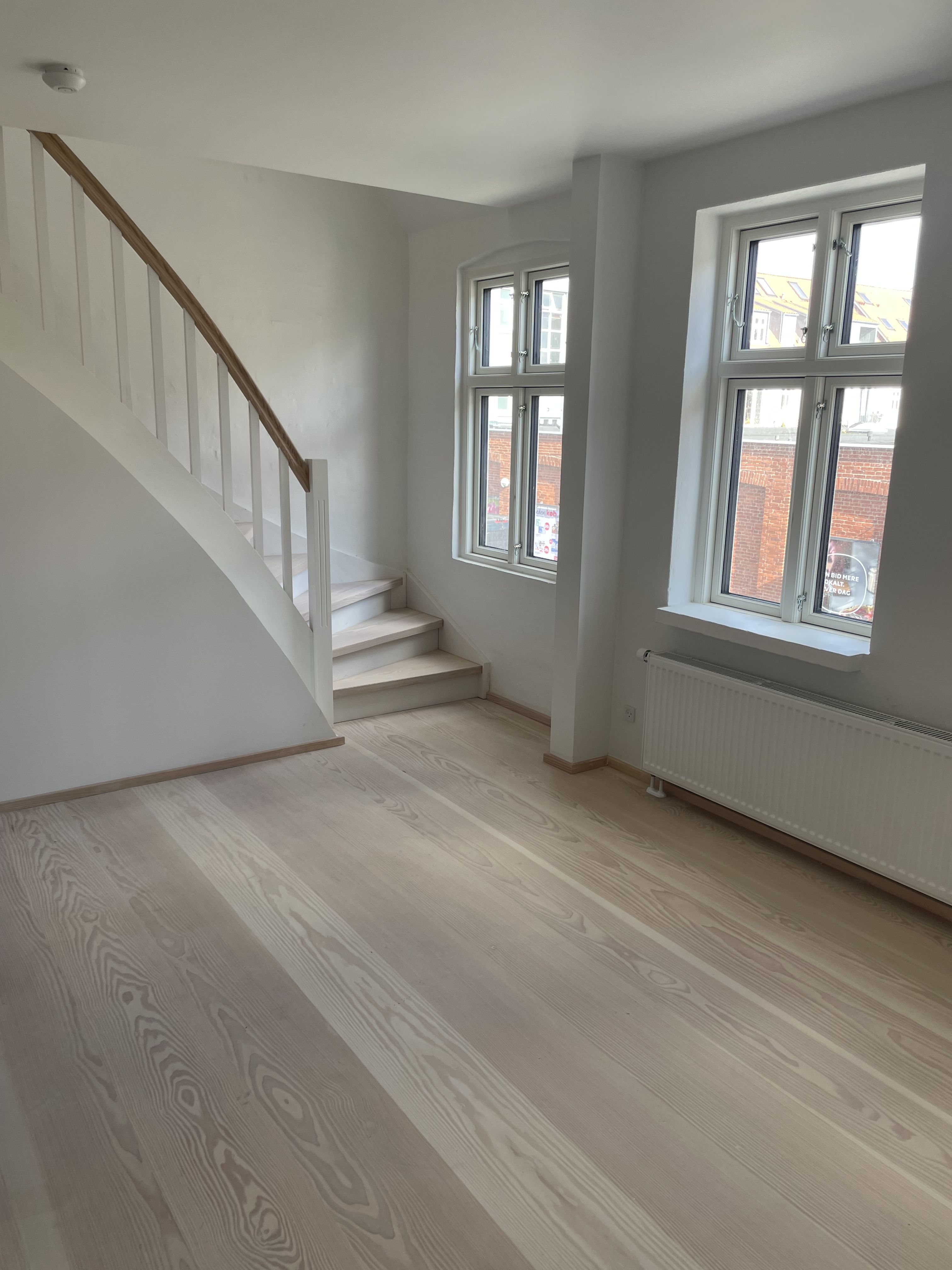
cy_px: 635
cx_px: 476
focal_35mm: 26
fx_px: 953
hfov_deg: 53.1
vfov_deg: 67.3
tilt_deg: -12.6
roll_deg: -1.0
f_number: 1.6
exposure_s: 1/121
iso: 32
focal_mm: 4.2
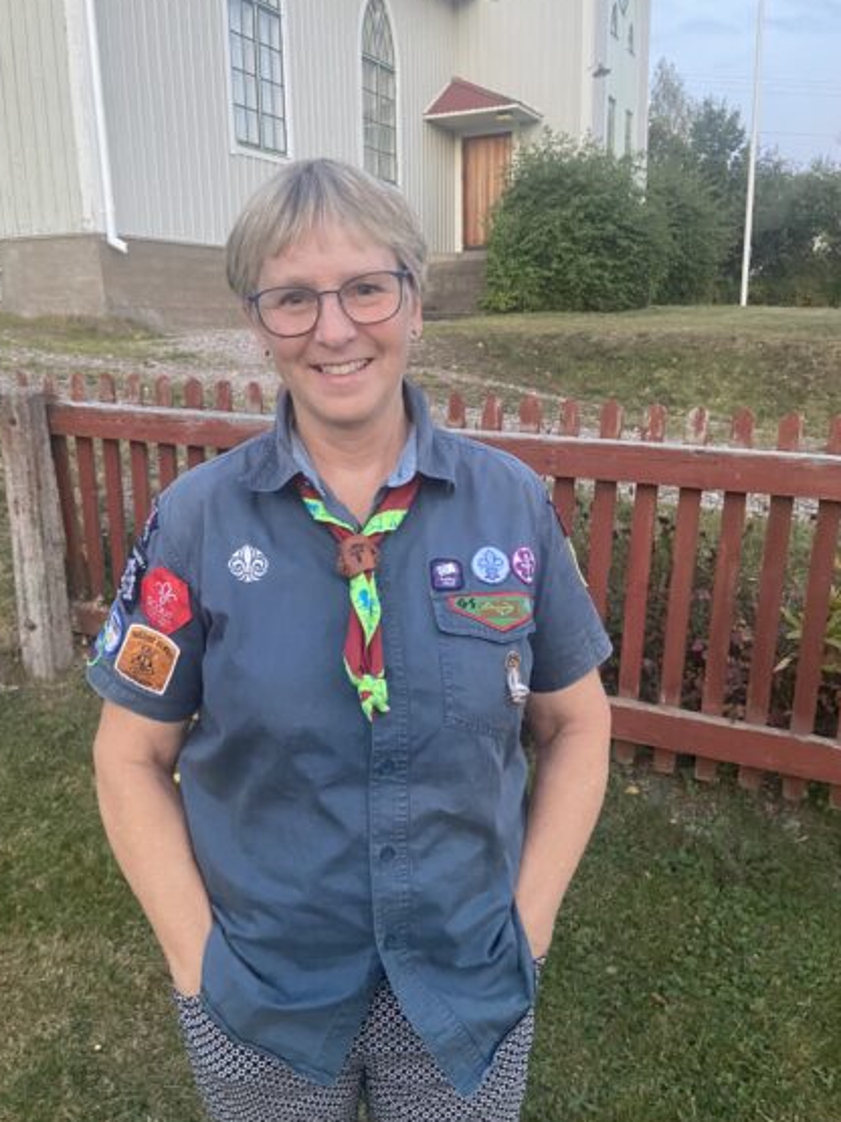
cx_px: 390
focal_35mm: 30
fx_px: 972
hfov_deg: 46.7
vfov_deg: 59.8
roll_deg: +2.0
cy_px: 503
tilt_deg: -11.1
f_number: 1.8
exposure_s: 1/60
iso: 400
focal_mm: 4.25
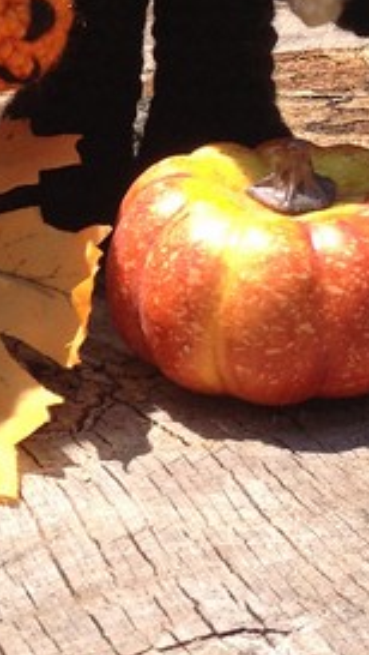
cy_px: 23
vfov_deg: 17.4
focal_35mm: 121
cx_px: -141
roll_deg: -0.4
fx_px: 2100
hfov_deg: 9.8
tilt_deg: -20.3
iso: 50
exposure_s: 1/890
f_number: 2.4
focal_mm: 4.28
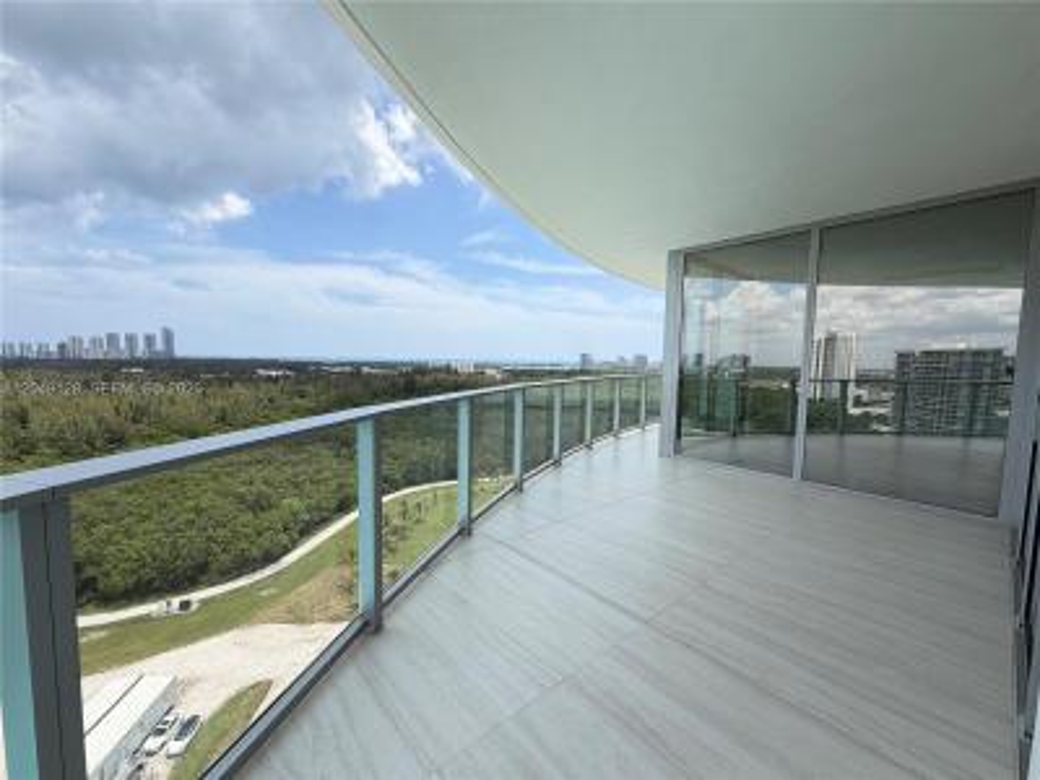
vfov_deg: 85.7
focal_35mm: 14
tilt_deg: -4.7
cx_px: 520
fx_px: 421
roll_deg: -0.8
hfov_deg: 102.1
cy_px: 390
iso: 25
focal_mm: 2.22
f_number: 2.2
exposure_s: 1/770
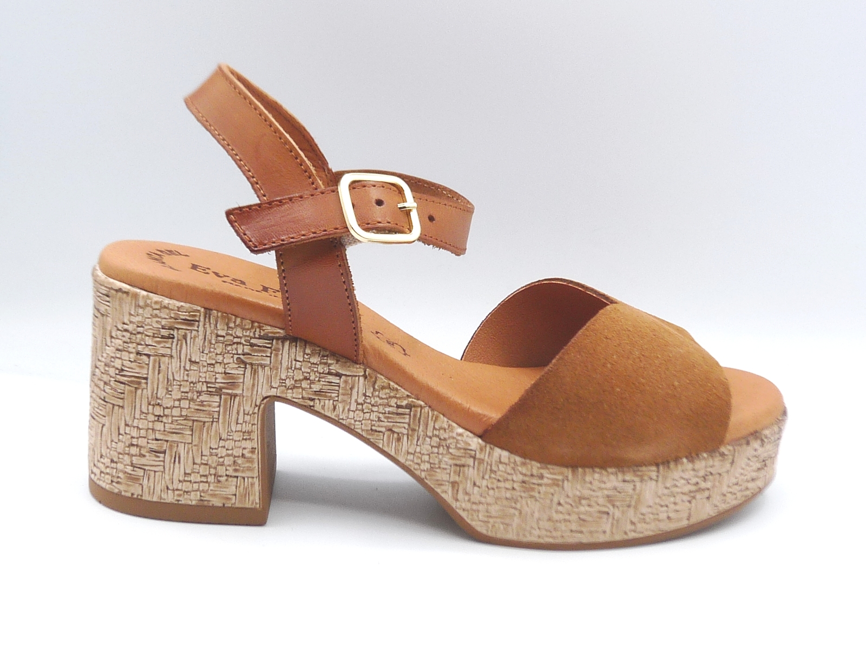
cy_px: 324
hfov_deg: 38.2
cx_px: 433
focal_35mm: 50
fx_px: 1251
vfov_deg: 29.1
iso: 100
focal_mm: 4.9
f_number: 4
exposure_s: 1/200
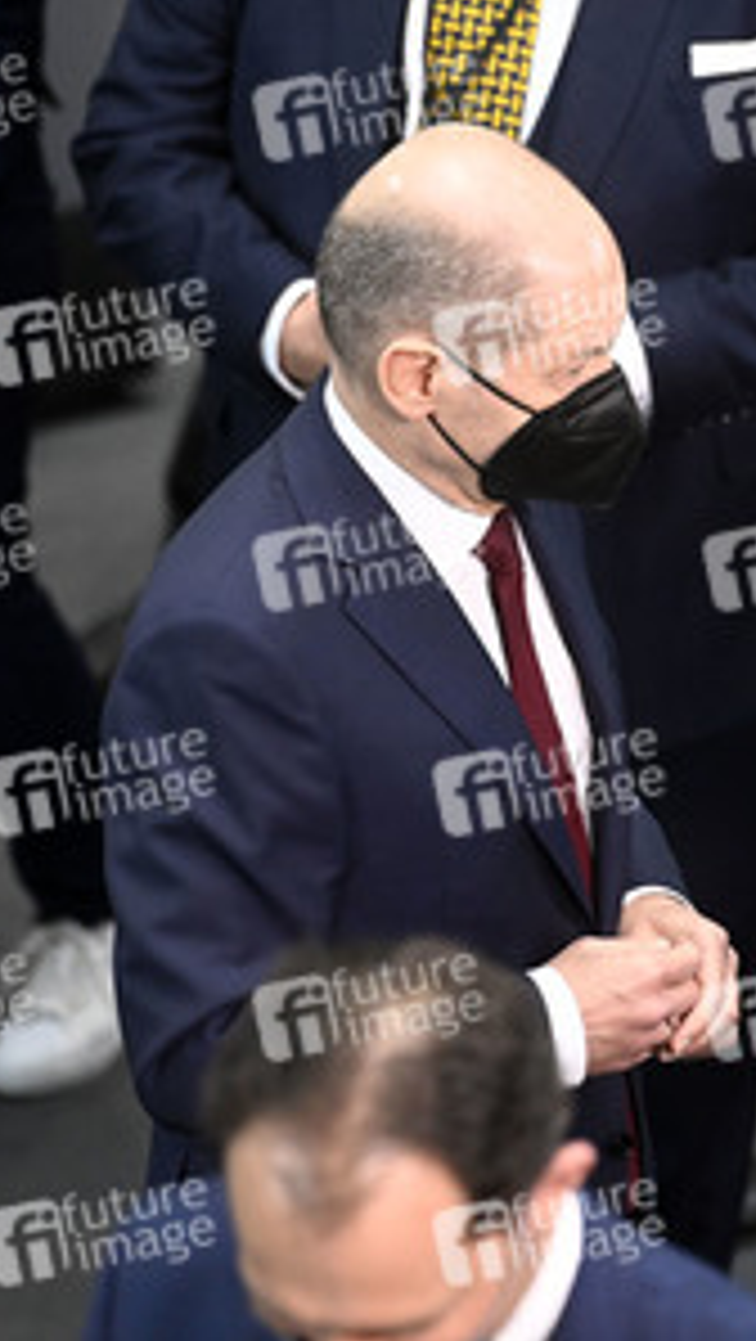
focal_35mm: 317
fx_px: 11278
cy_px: 670
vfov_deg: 6.8
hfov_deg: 3.8
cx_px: 880
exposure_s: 1/640
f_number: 4
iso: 8000
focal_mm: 200
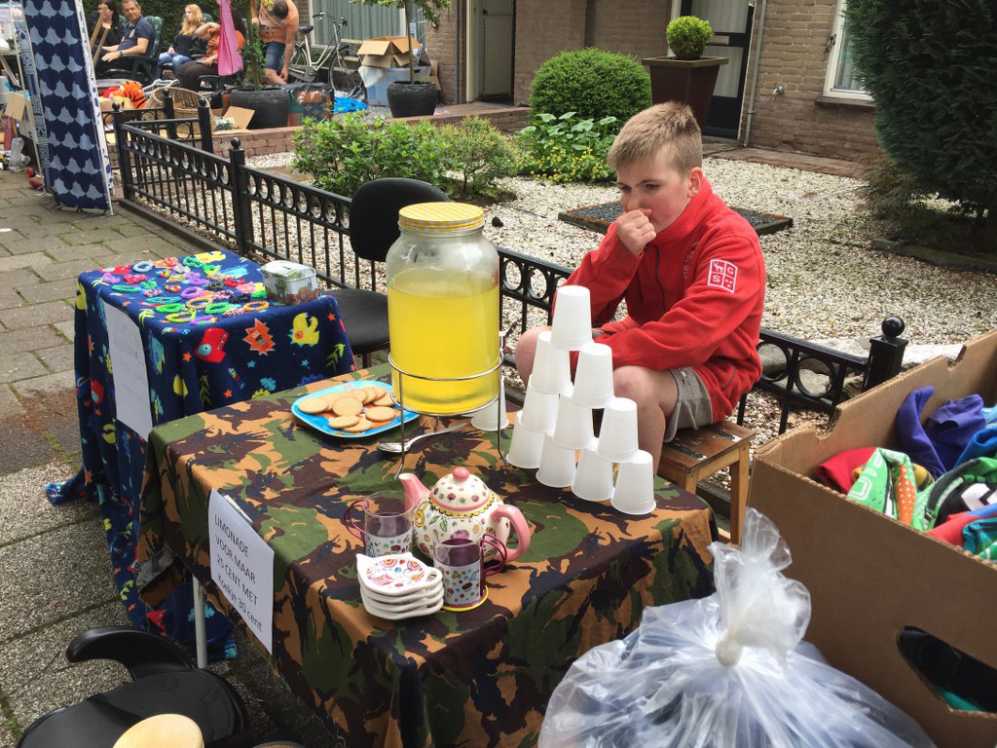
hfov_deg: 61.7
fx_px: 835
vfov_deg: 48.2
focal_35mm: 29
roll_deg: -1.7
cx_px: 498
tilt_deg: -22.9
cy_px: 374
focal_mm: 4.15
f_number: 2.2
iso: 32
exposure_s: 1/229
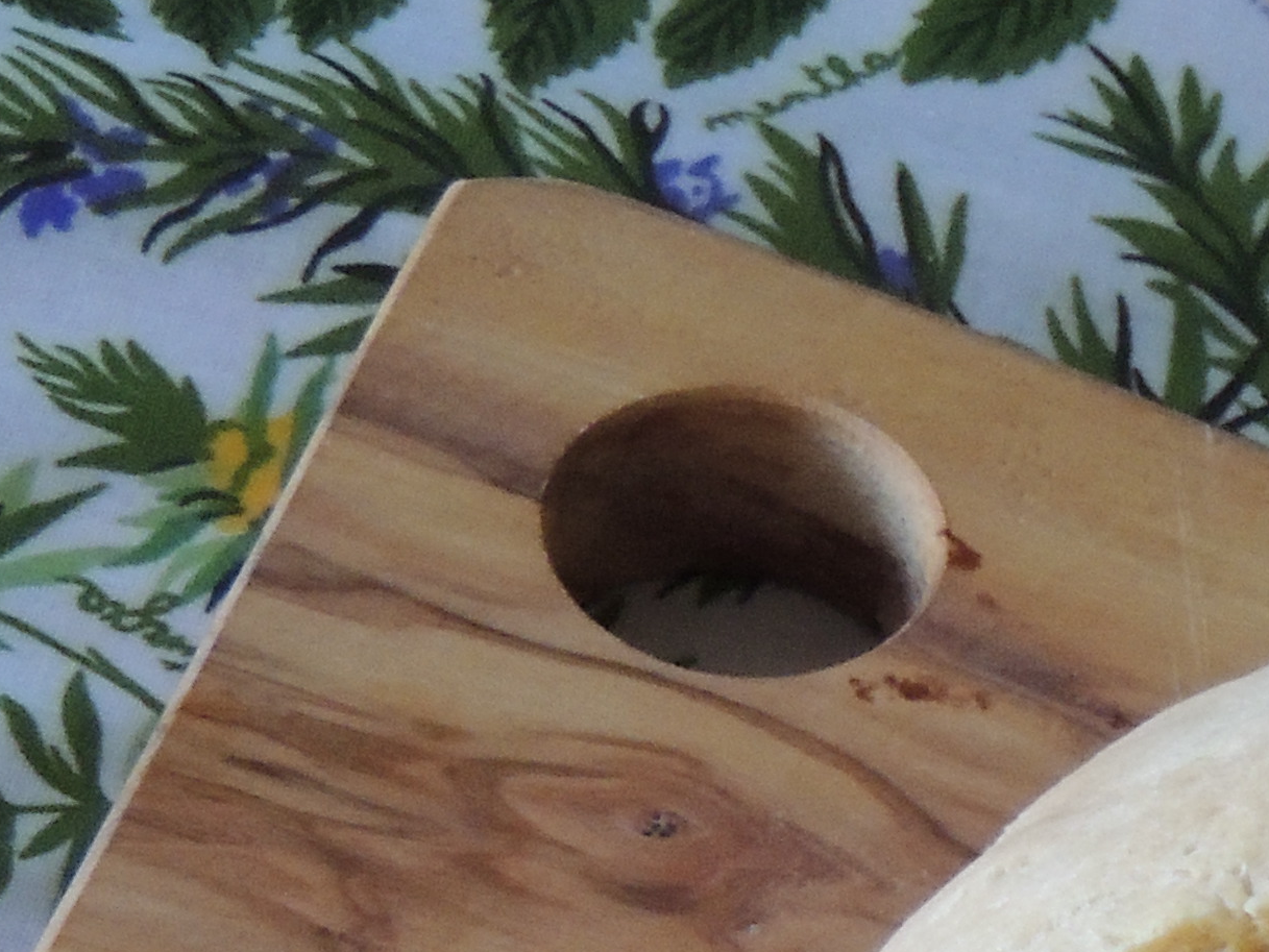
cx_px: 1941
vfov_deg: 5.6
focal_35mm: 265
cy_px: 1391
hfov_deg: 7.3
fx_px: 9716
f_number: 3.9
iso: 640
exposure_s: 1/15
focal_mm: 12.4
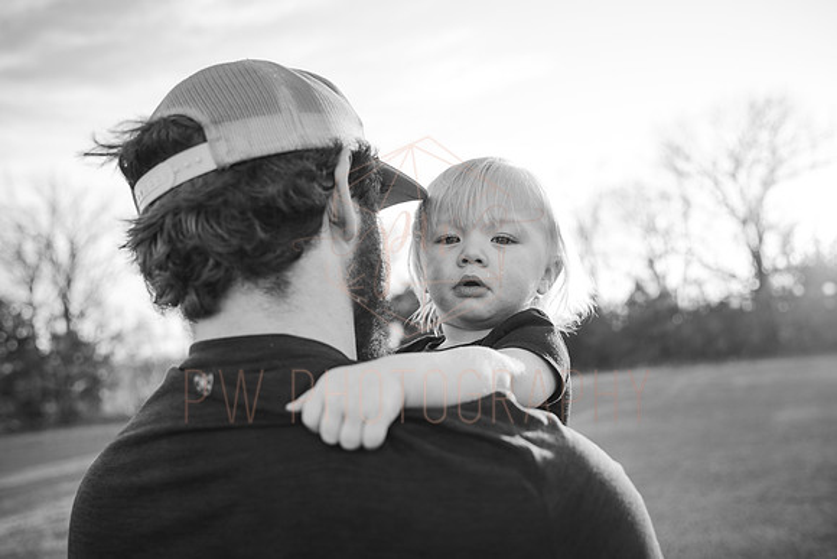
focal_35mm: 31
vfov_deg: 42.3
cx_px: 418
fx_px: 721
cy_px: 280
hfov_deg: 60.3
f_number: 2.8
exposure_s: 1/200
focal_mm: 31
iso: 100
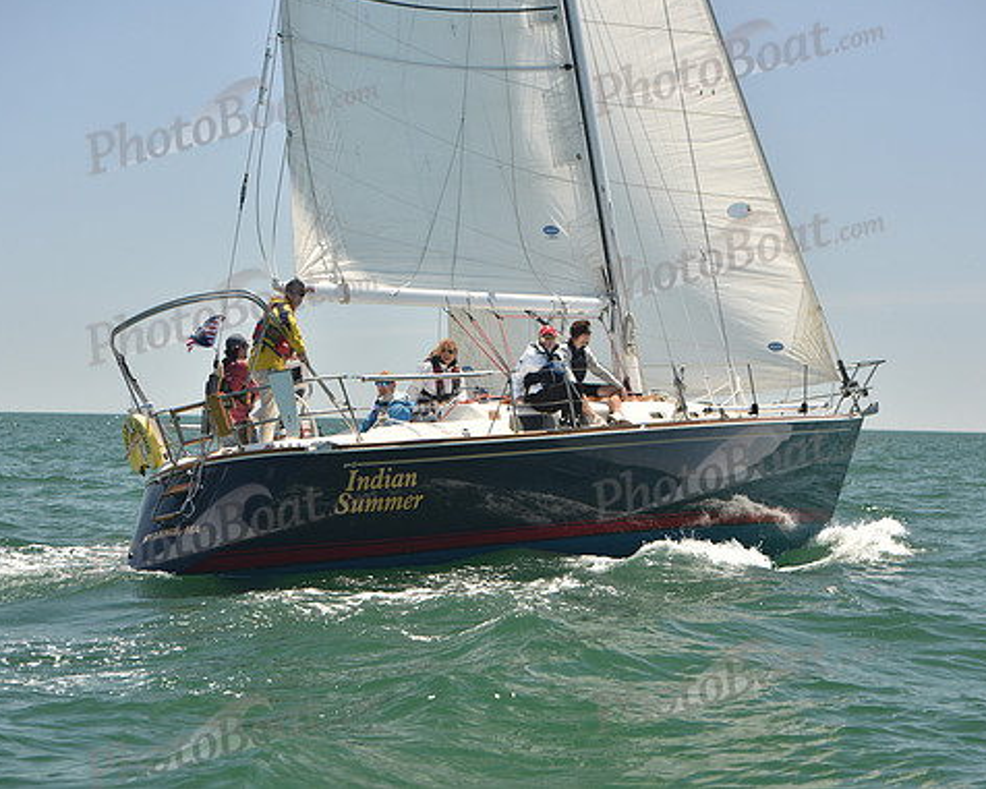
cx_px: 487
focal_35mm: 80
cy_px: 390
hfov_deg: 23.8
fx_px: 2335
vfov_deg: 19.2
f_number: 4.5
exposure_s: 1/800
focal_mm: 70
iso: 250
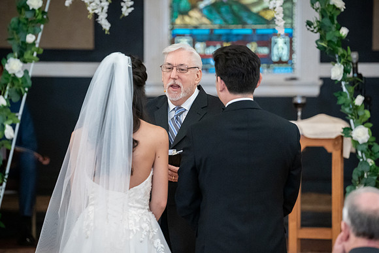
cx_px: 194
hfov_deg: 9.9
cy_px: 127
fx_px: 2177
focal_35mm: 207
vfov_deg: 6.6
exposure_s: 1/200
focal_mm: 198
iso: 8000
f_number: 4
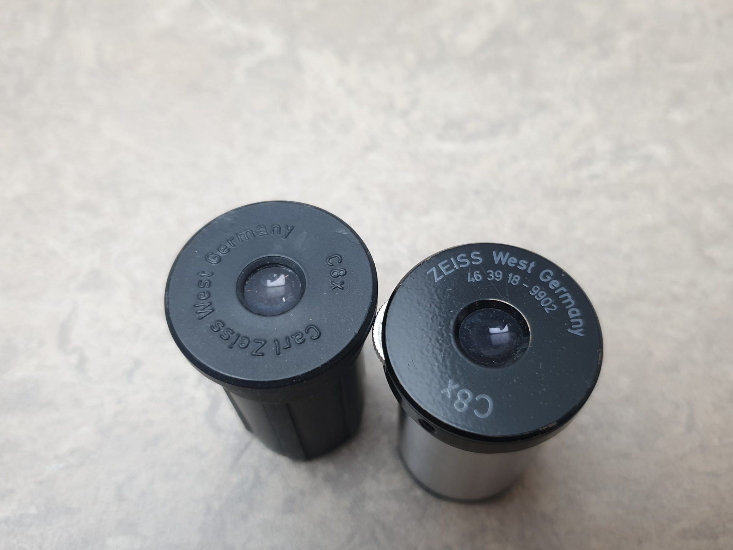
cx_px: 376
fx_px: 678
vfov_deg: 44.1
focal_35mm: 32
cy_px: 287
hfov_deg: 56.8
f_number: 1.5
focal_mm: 4.3
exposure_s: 1/50
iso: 80
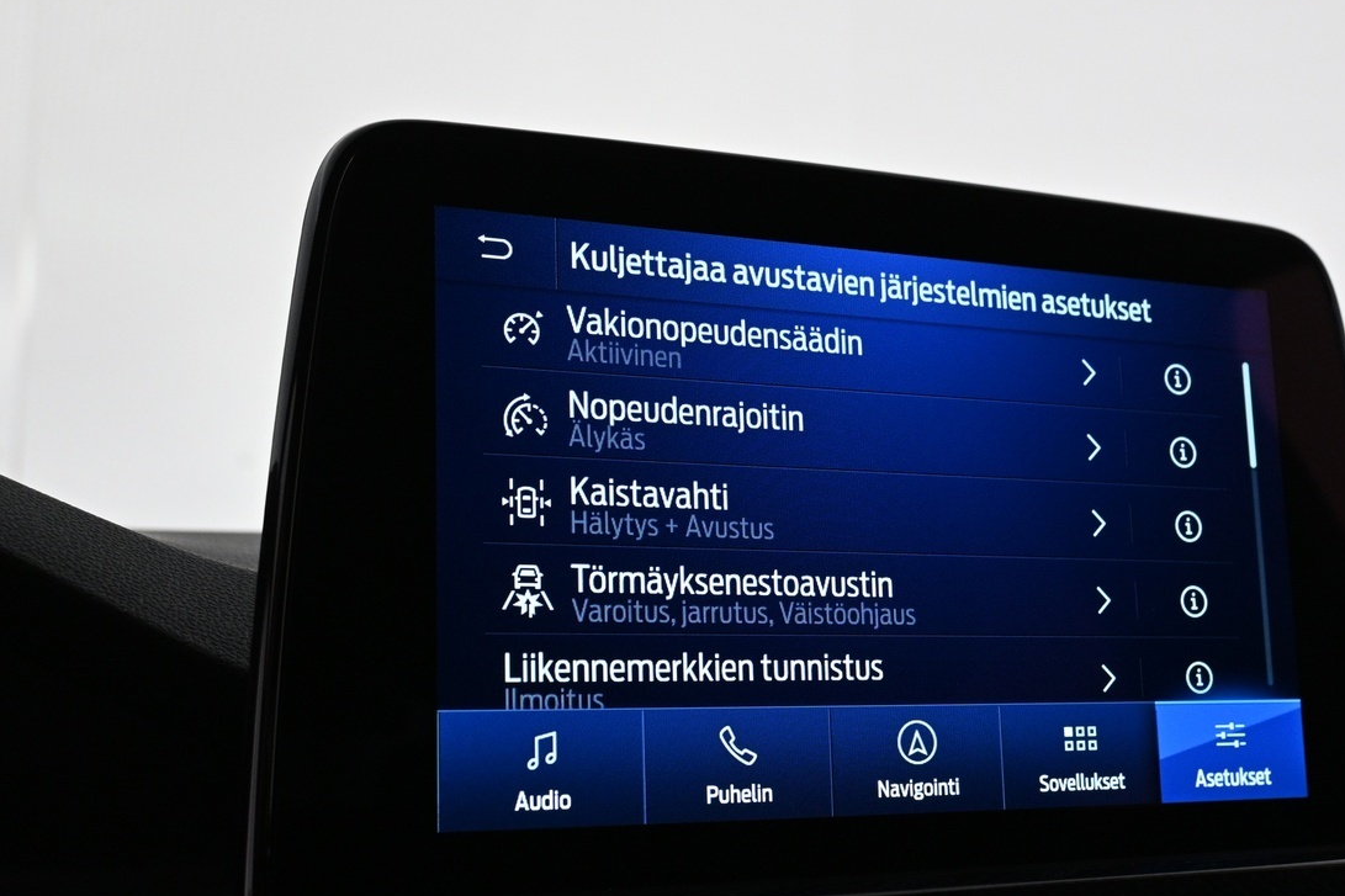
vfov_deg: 27.5
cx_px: 861
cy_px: 513
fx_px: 1830
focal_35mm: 49
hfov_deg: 40.0
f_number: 5.6
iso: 1100
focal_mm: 22
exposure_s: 1/30
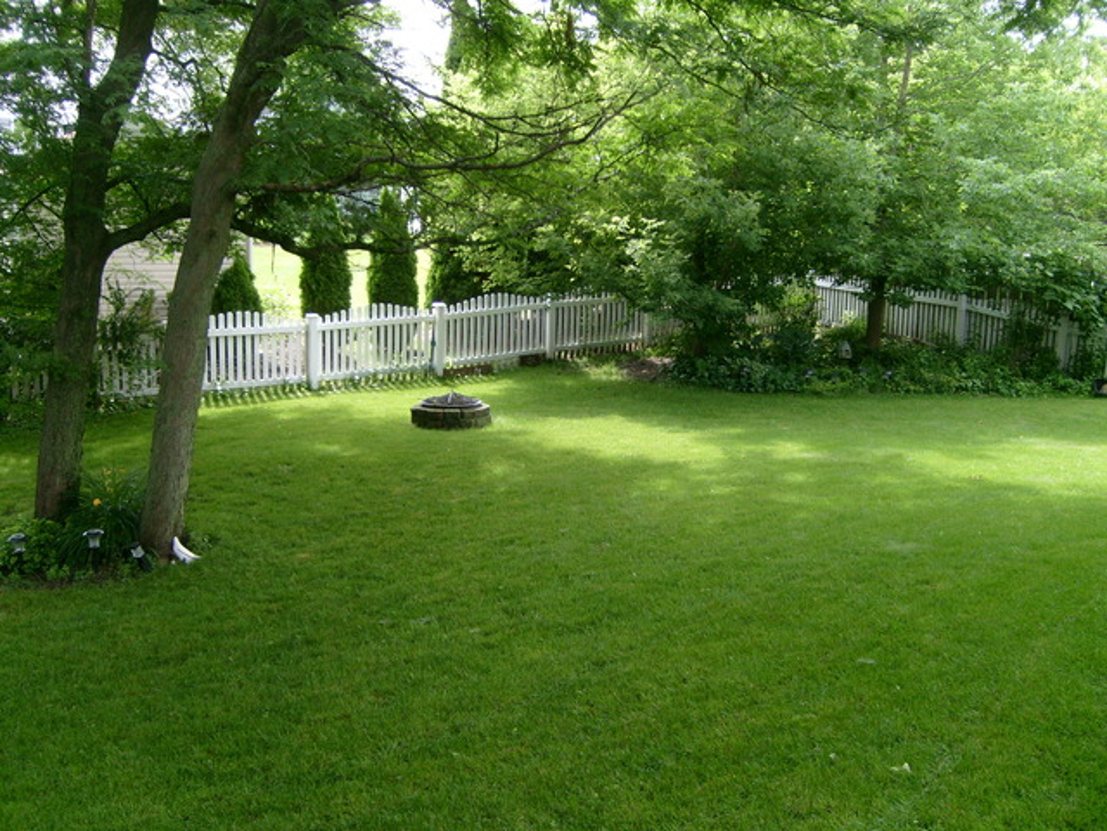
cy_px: 416
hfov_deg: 52.6
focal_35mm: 35
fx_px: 1119
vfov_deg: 40.7
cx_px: 554
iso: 80
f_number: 2.8
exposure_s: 1/125
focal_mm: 5.8
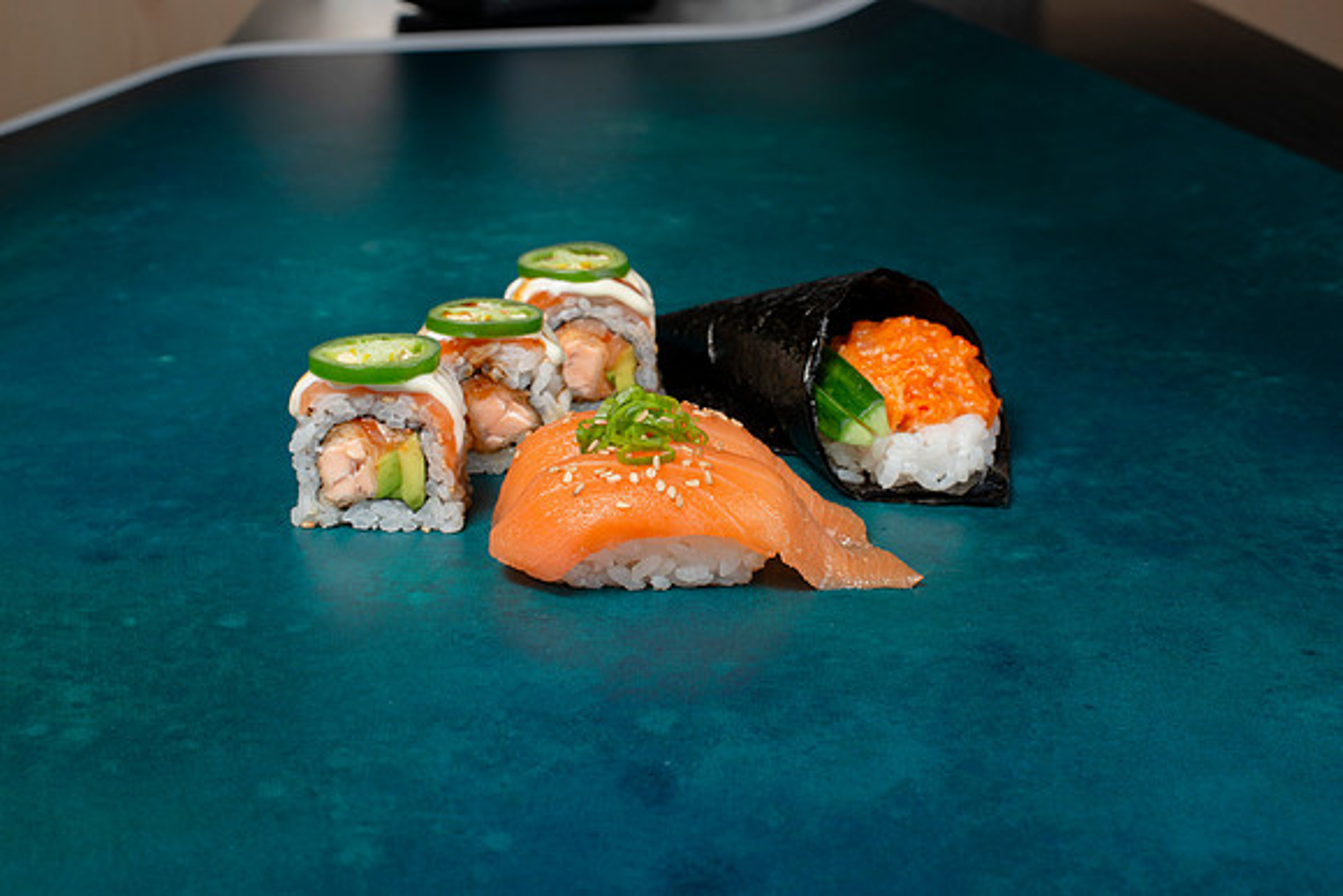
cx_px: 672
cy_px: 448
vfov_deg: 27.0
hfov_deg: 39.6
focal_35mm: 50
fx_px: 1866
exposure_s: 1/80
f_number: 11
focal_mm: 50
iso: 250
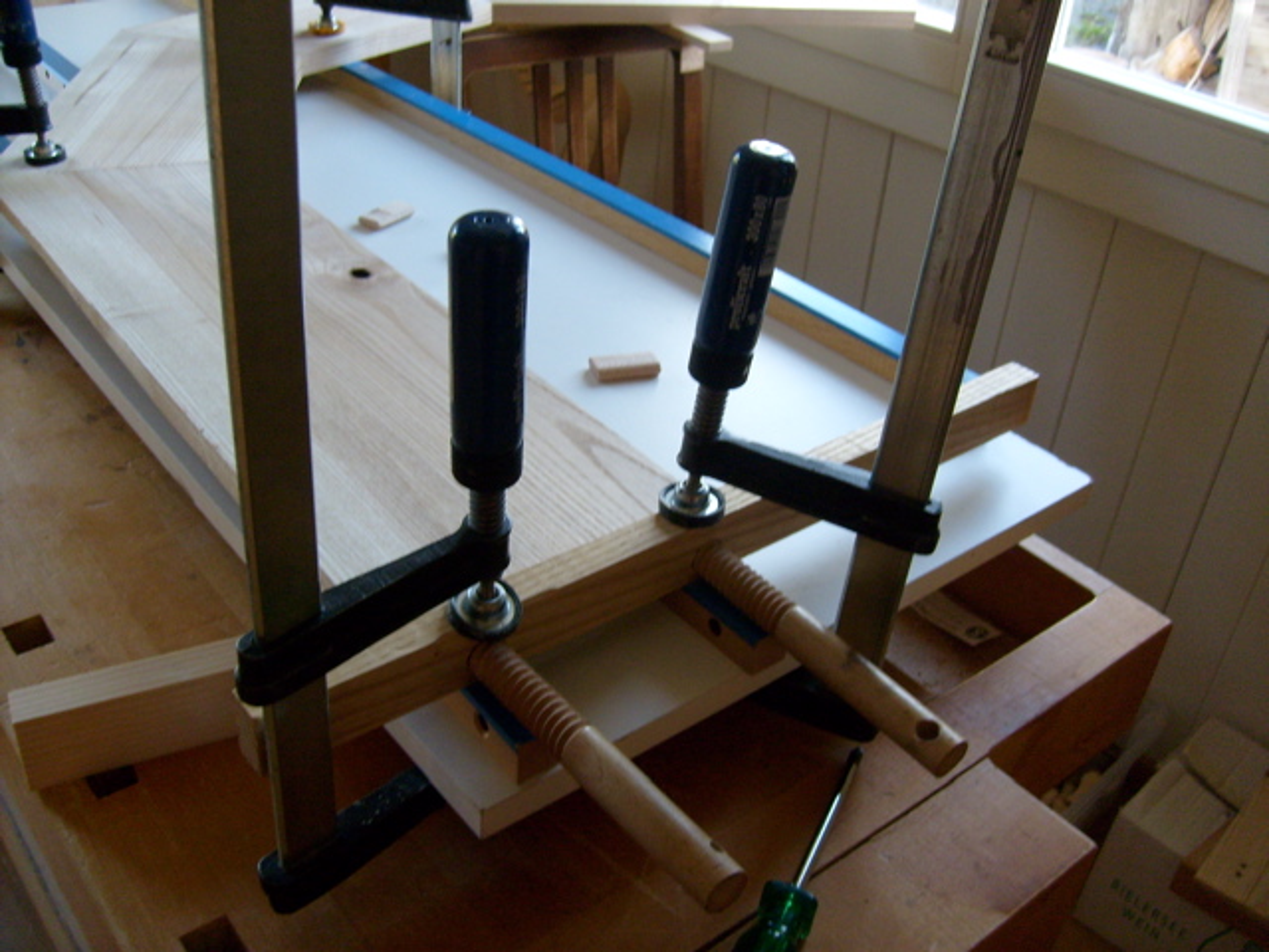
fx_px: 1283
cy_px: 476
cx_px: 634
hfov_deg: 52.6
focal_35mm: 35
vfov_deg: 40.7
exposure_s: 1/45
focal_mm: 5.8
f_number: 2.8
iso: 120
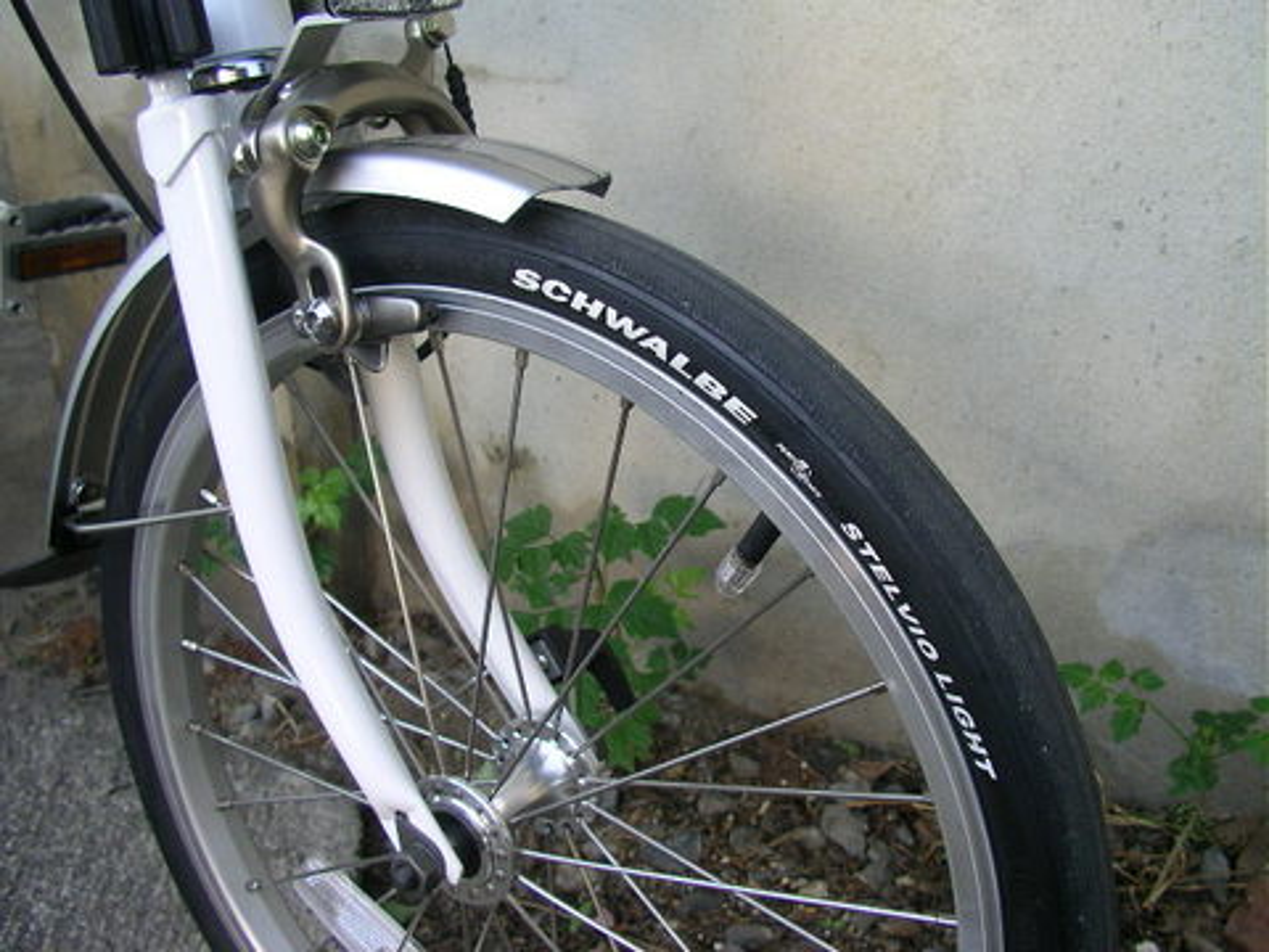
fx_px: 1356
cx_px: 634
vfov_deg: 38.7
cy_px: 476
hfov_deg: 50.1
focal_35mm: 37
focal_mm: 5.7
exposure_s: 1/148
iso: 50
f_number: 2.8
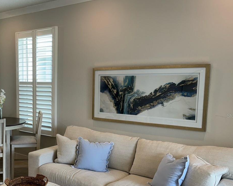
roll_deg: +0.0
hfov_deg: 42.8
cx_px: 47
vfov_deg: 36.3
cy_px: 116
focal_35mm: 41
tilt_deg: -8.3
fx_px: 283
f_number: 1.78
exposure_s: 1/160
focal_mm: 6.76
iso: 100
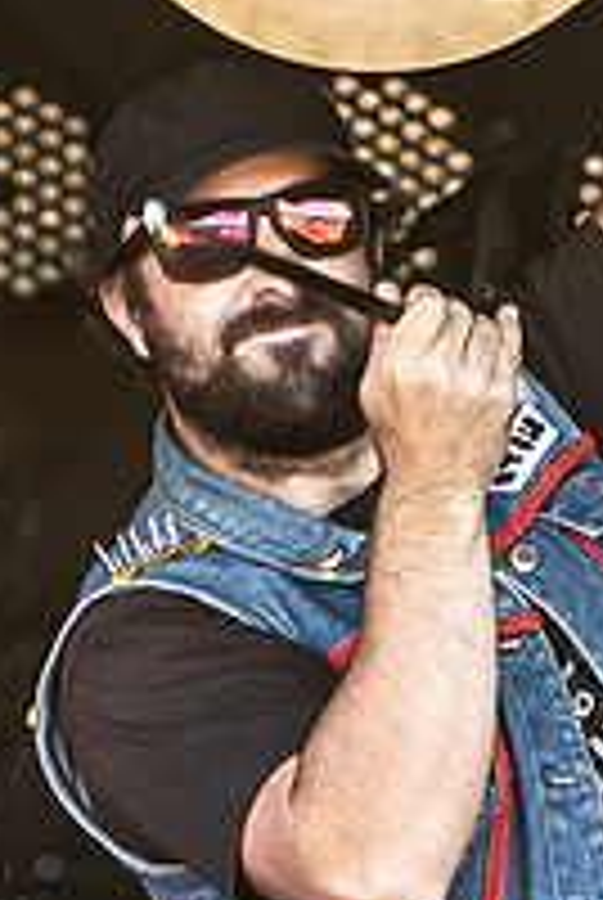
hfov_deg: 1.4
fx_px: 24511
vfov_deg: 2.1
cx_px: 424
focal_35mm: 979
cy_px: 959
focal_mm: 135
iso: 500
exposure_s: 1/800
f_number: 2.8
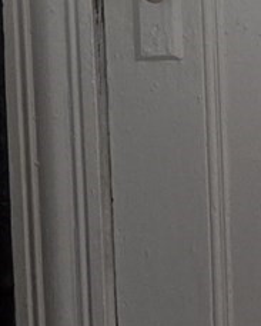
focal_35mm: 151
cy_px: -286
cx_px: 399
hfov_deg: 9.9
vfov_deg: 11.7
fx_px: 1455
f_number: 1.8
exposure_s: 1/120
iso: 400
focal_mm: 5.4
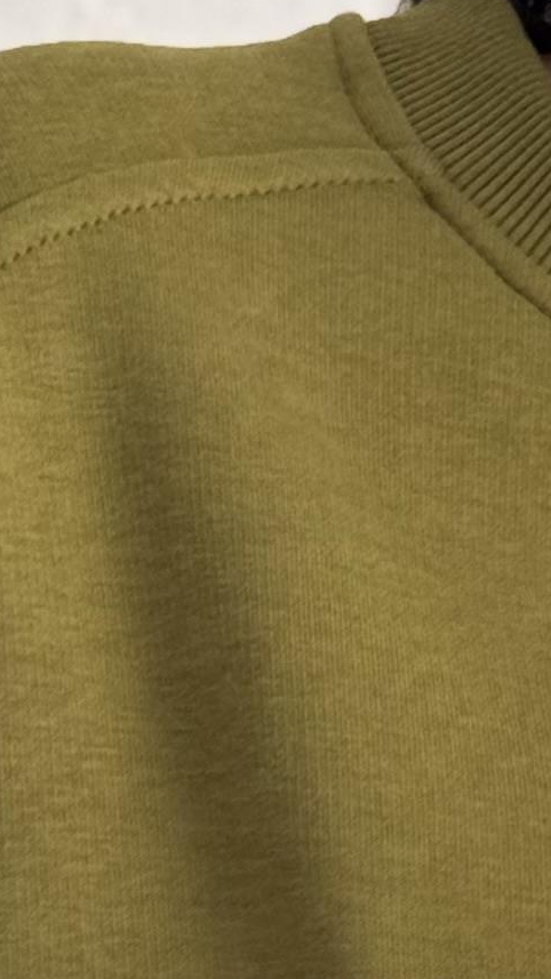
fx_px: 6390
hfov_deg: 4.9
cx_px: 863
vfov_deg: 8.3
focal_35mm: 246
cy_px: 1958
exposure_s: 1/162
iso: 80
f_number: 1.78
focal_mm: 6.76
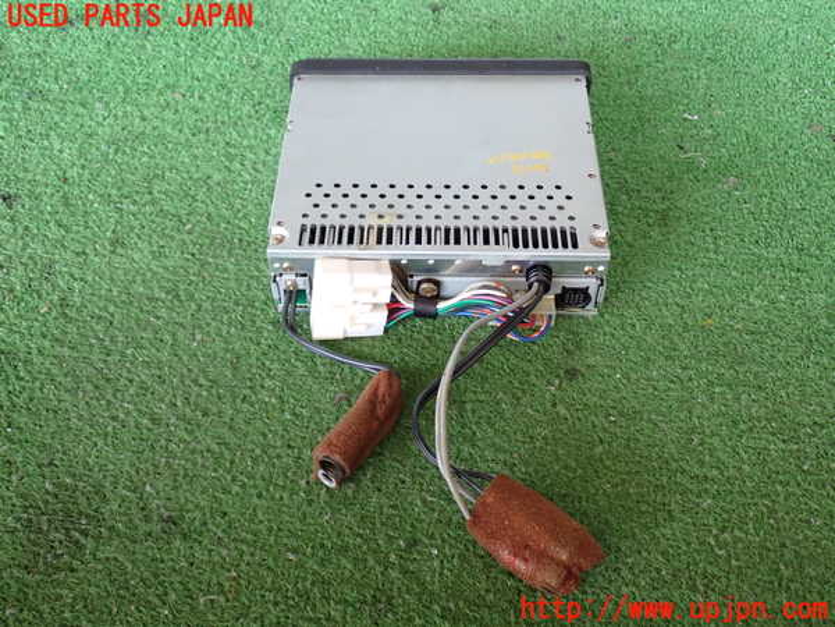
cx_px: 418
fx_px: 917
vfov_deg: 37.7
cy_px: 314
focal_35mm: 38
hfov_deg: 49.0
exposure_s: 1/50
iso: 200
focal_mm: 6.83
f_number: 2.7
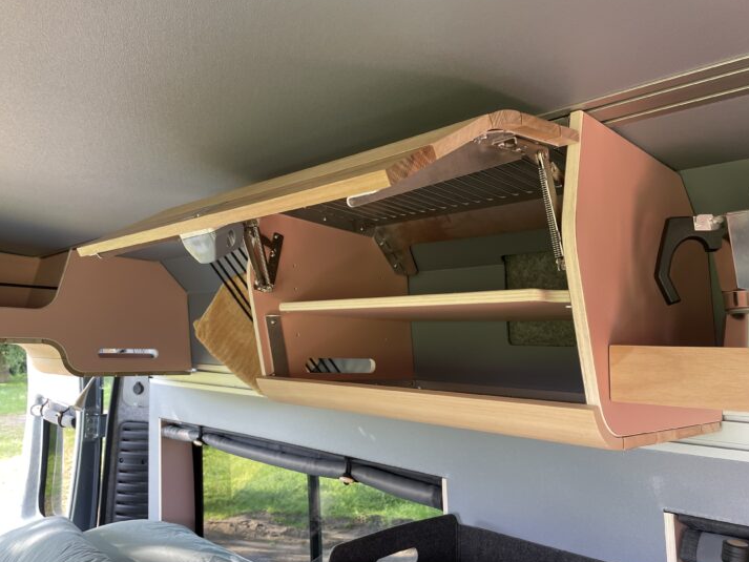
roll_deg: +1.1
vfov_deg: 49.7
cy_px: 271
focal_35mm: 28
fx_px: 606
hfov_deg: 63.4
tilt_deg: +6.6
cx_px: 369
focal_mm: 4.2
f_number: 1.6
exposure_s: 1/121
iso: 125
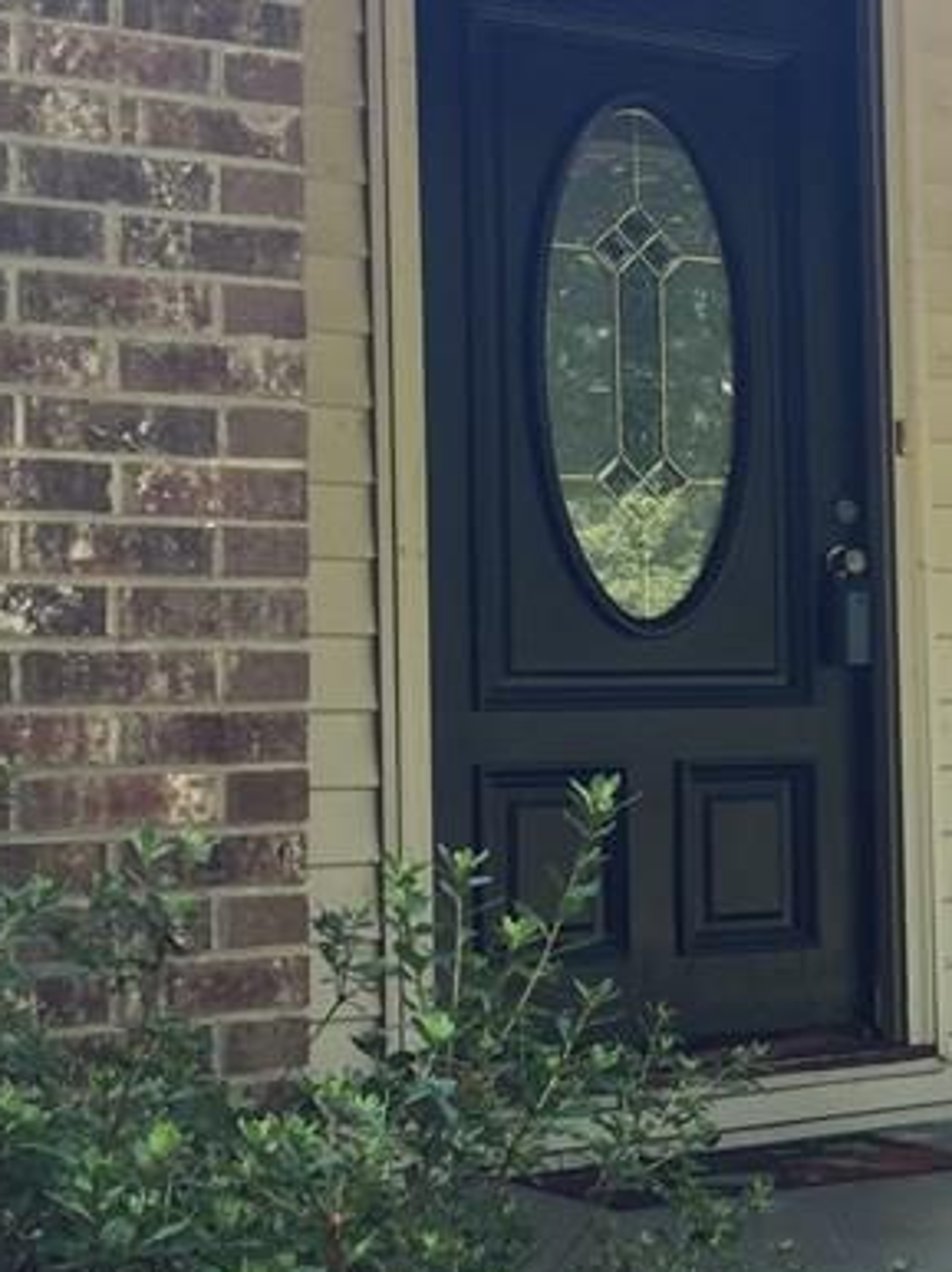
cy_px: 633
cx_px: 1354
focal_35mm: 77
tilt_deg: +3.0
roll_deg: +1.2
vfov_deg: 25.4
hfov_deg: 17.5
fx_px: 2827
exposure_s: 1/120
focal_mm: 4.15
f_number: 2.2
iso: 40
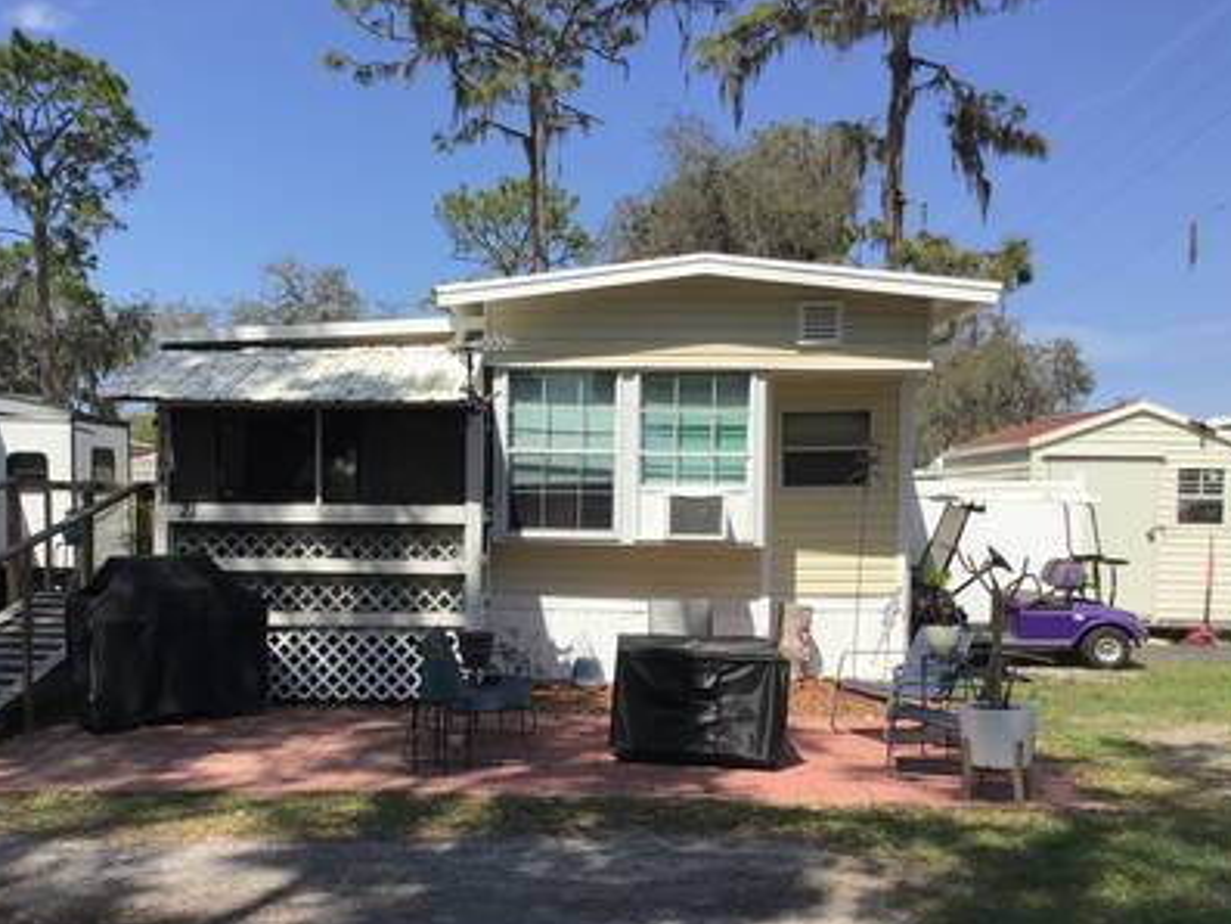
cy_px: 561
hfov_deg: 46.5
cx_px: 481
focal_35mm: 40
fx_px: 1423
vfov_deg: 35.8
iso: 25
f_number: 2.4
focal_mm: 3.3
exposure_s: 1/1294
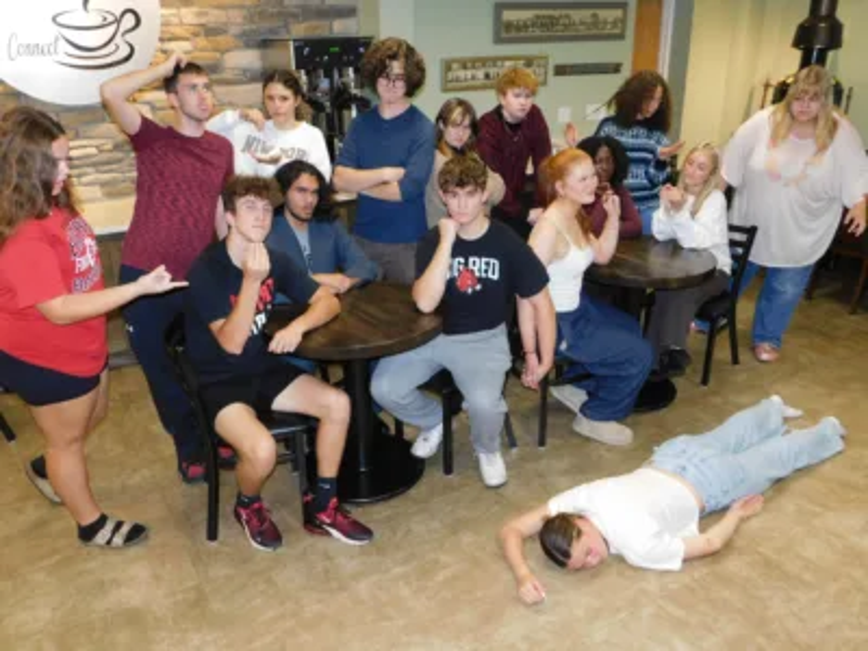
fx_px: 752
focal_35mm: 30
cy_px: 326
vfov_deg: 46.8
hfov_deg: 60.0
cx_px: 434
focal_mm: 5.3
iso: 280
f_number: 3.2
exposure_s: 1/30
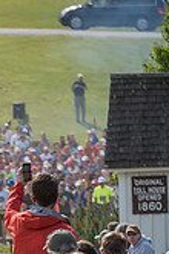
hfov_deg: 1.6
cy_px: 380
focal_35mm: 839
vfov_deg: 2.5
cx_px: -268
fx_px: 5932
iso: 200
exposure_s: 1/1600
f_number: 5.6
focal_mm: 175
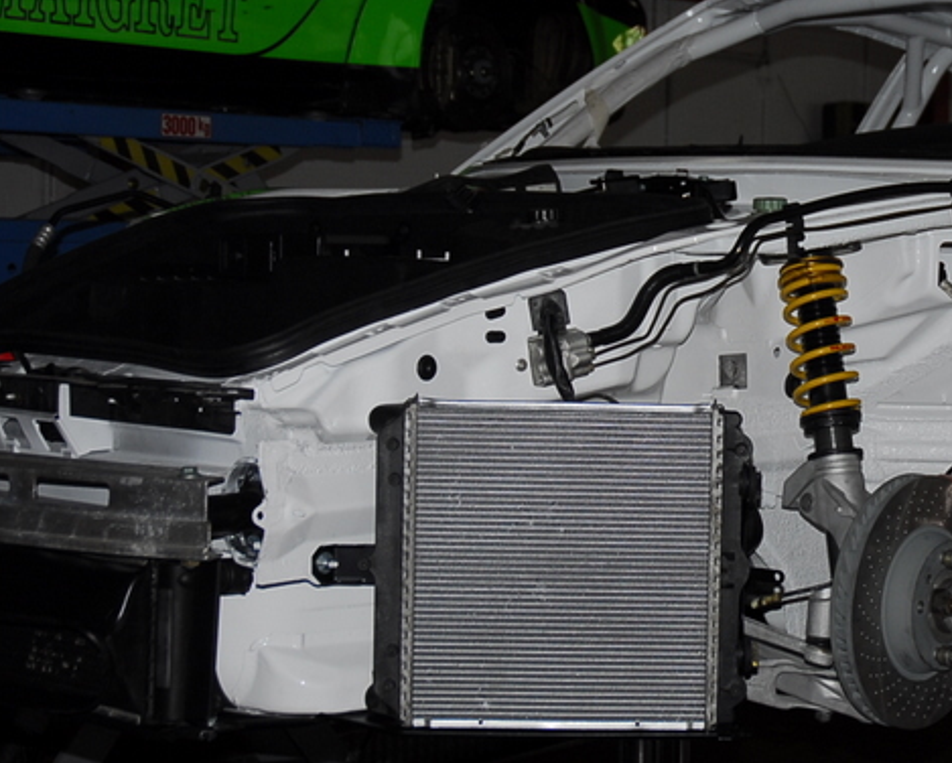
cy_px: 339
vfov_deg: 18.5
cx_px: 761
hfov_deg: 22.7
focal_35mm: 83
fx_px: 2341
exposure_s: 1/60
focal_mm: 27
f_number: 3.8
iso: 200
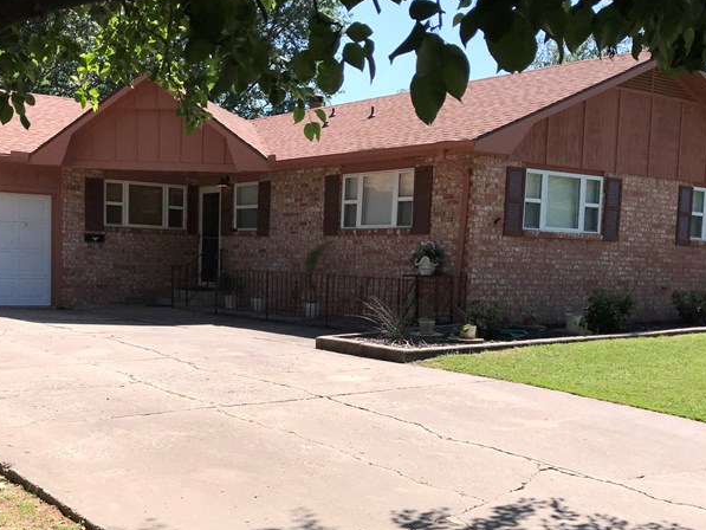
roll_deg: -1.7
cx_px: 304
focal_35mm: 48
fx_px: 979
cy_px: 382
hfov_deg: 39.6
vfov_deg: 29.9
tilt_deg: -8.3
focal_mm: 3.99
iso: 20
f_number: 1.8
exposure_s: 1/2994
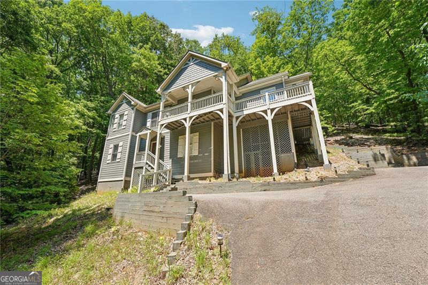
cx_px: 214
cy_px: 142
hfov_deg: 102.0
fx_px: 173
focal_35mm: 15
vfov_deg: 78.7
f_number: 8
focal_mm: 14.6
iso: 100
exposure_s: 1/80
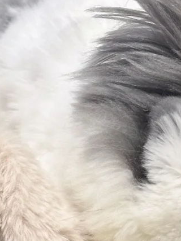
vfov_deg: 12.2
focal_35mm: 162
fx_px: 1130
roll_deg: -1.0
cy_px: 49
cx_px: 149
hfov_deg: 9.1
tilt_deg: -27.7
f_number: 1.78
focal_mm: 6.86
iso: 250
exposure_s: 1/60
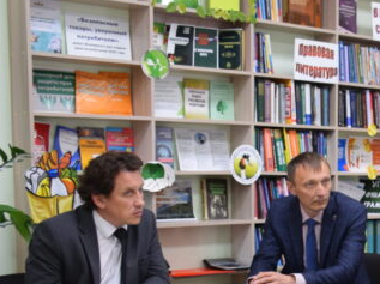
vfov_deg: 17.6
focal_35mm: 82
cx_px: 505
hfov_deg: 21.4
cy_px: 270
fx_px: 899
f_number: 4
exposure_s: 1/60
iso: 720
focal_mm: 20
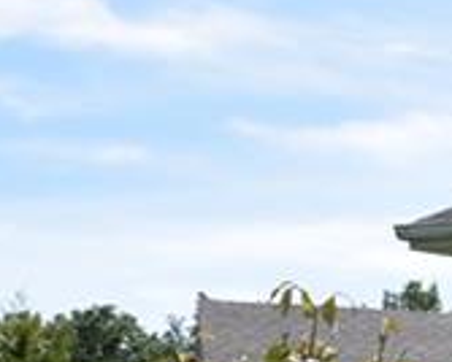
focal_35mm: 155
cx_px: 1337
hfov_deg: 9.7
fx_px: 2076
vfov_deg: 9.7
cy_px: 540
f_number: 9
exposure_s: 1/200
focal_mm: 18
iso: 100
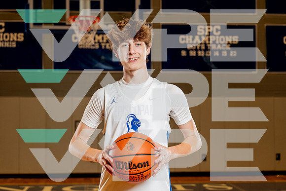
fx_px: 556
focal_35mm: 70
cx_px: 143
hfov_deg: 28.8
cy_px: 96
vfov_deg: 19.5
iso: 250
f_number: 4
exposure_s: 1/250
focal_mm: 70
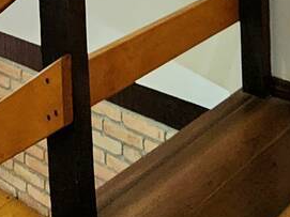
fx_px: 578
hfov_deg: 28.2
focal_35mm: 69
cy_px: -174
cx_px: 141
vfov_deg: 17.3
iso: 640
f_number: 2.2
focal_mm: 2.2
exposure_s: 1/24
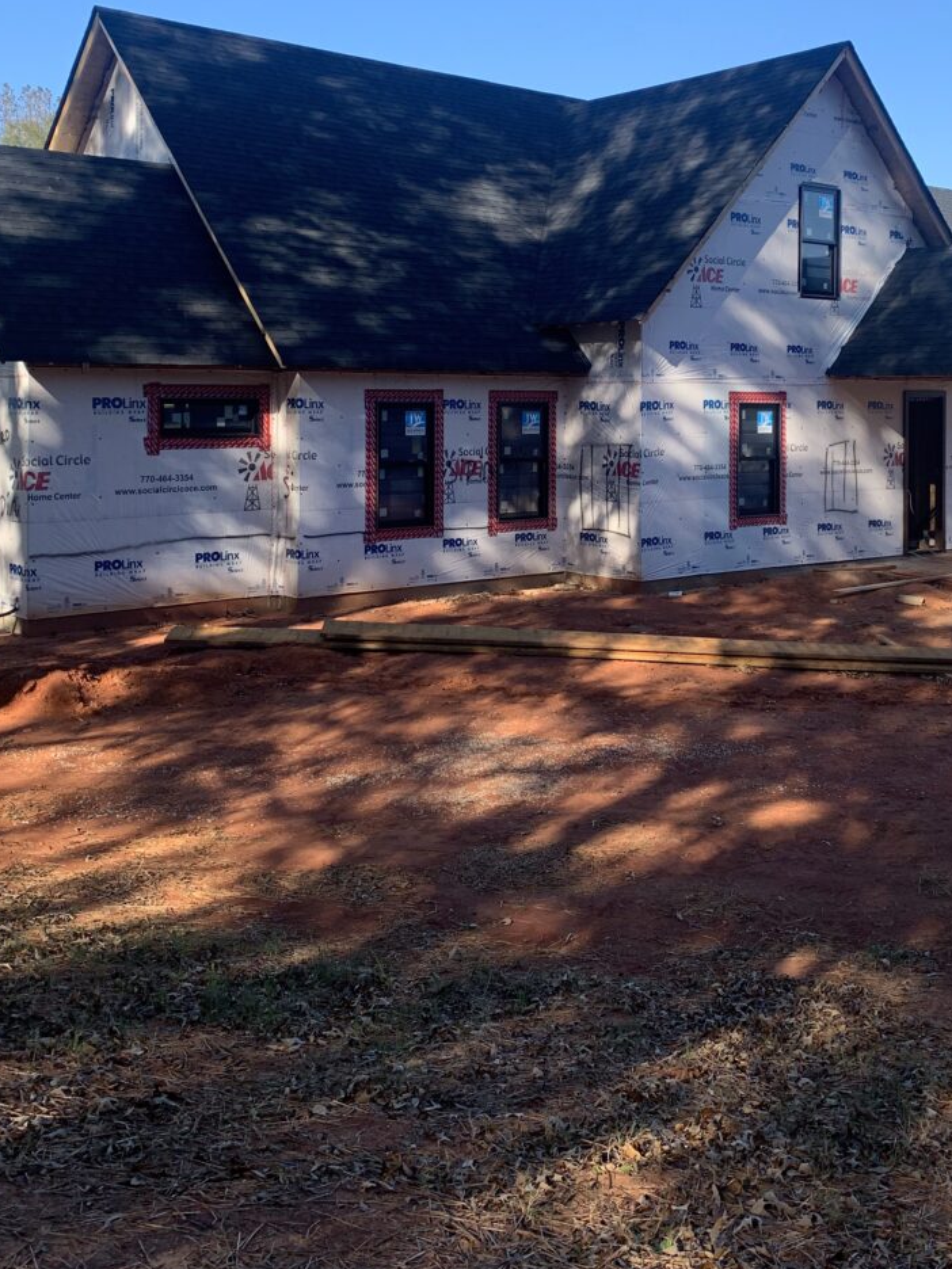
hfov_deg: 35.8
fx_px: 1467
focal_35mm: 40
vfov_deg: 46.1
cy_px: 430
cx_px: 564
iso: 25
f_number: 1.8
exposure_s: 1/919
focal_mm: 4.25
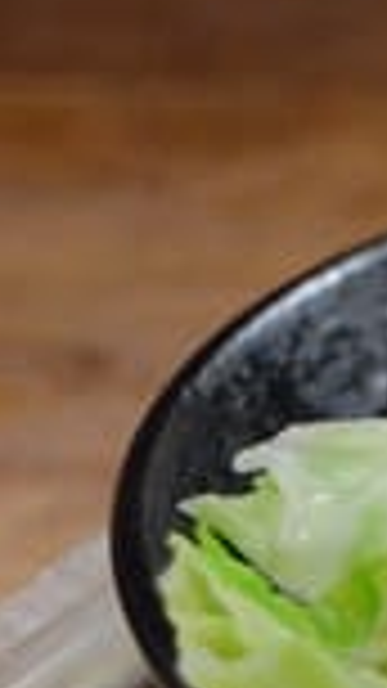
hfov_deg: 3.4
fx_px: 6297
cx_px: 1251
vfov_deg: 6.2
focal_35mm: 345
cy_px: 616
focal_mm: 60
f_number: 5
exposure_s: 1/60
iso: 3200
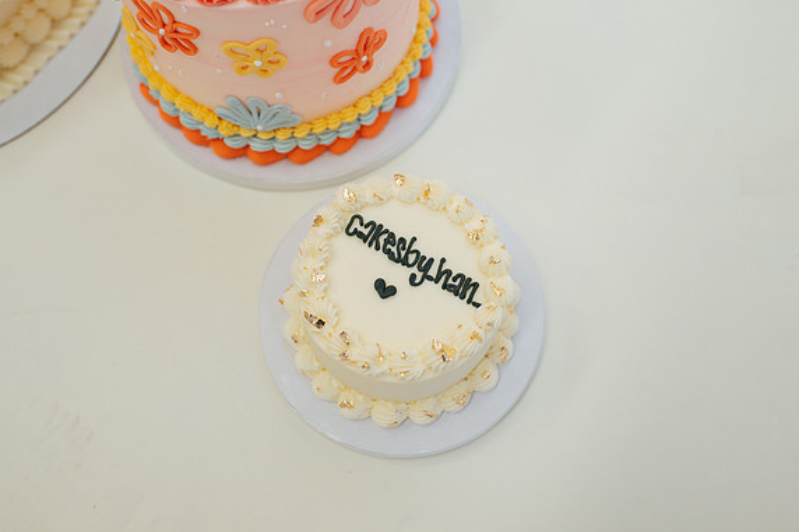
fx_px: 910
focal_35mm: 41
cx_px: 415
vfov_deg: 32.6
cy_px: 244
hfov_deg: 47.4
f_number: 3.2
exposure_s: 1/160
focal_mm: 35
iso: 360
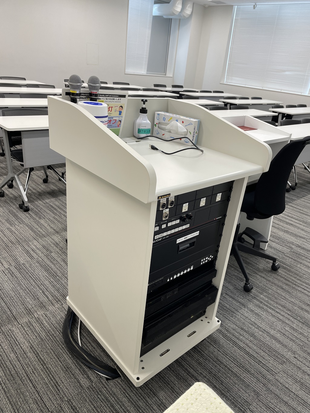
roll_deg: -5.4
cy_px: 206
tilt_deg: -24.5
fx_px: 310
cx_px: 155
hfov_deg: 53.1
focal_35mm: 26
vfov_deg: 67.3
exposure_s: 1/100
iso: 50
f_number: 1.6
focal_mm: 4.2
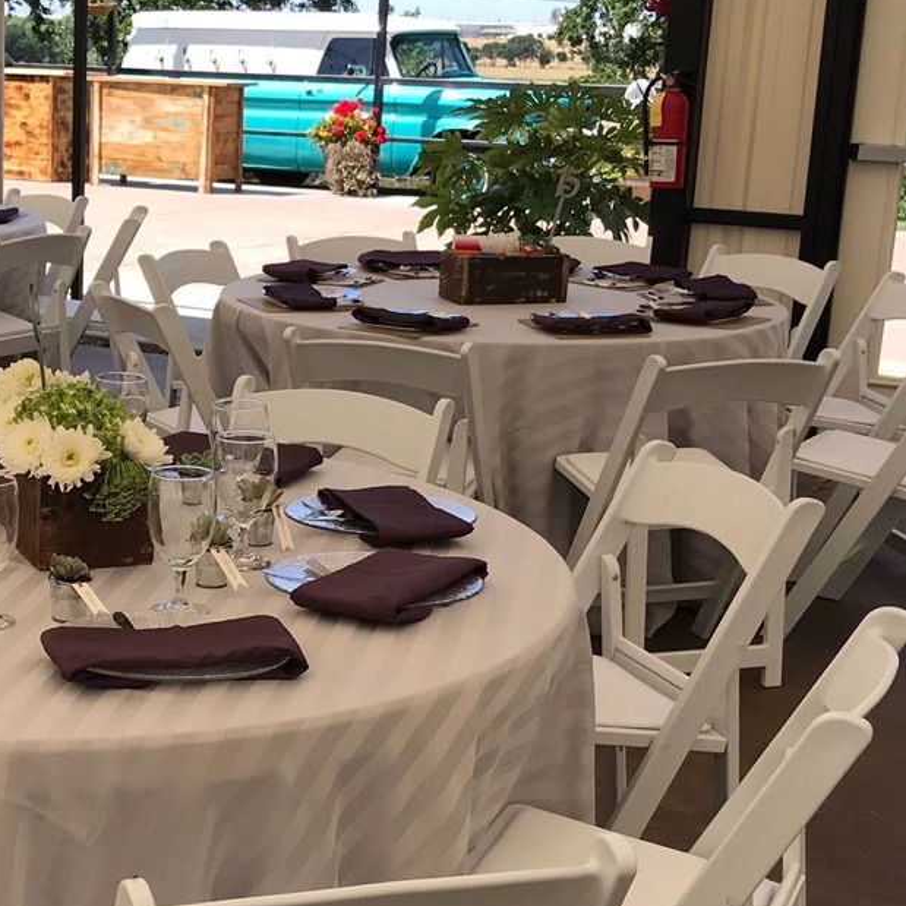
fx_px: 1895
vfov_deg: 26.8
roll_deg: -1.1
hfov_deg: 26.3
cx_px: 157
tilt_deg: -15.3
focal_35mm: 64
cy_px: 542
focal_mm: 3.99
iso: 20
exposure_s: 1/1076
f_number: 1.8
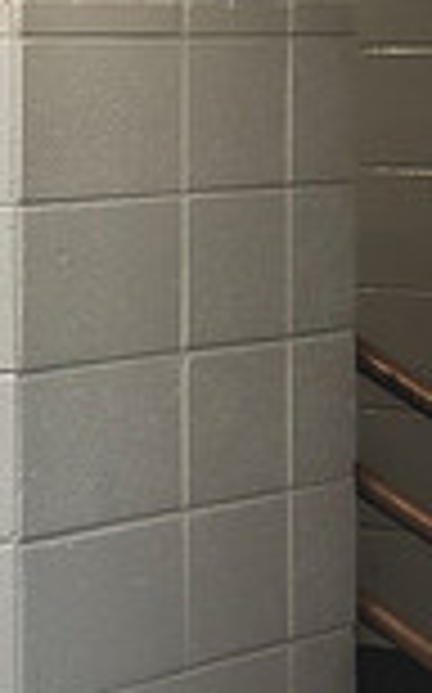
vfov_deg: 12.0
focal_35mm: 173
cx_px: -819
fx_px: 3265
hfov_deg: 6.9
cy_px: 70
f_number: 2.8
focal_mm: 45
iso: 500
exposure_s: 1/160
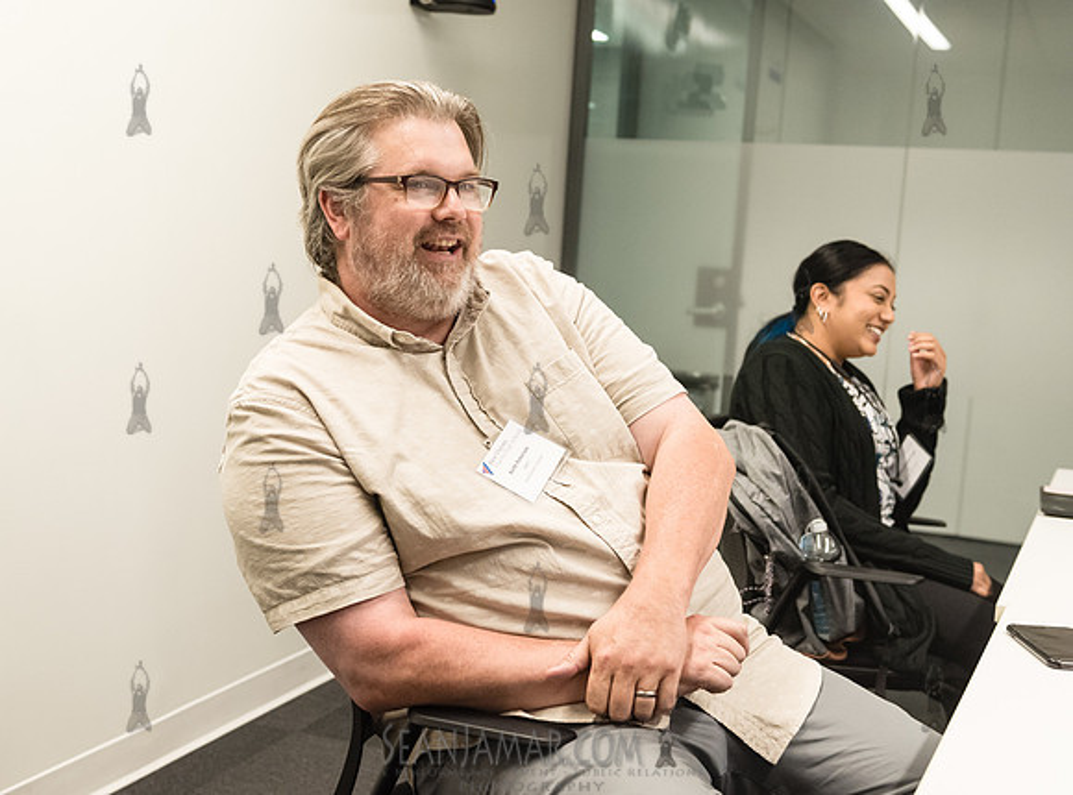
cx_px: 469
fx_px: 1465
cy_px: 416
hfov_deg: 40.2
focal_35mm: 47
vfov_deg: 30.4
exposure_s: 1/320
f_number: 4
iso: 2500
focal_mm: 38
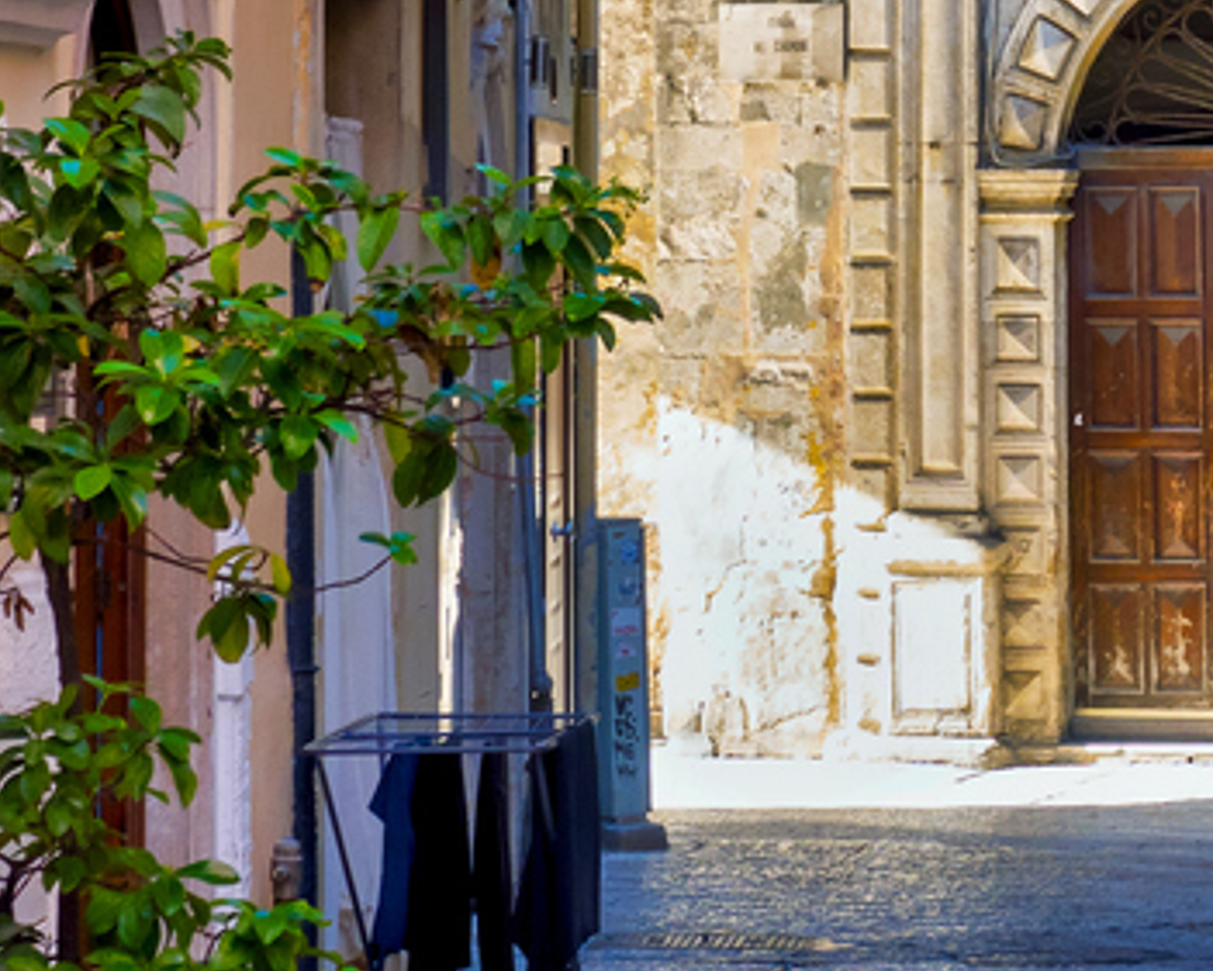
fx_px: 5782
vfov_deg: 9.6
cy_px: 117
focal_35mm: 161
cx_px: 1296
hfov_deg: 11.8
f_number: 4
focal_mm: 17.55
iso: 100
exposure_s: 1/60
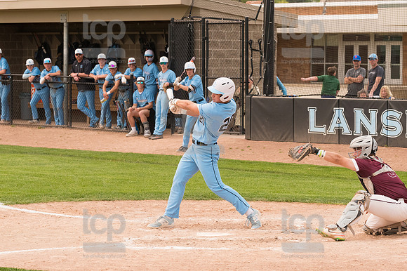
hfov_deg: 13.4
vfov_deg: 9.0
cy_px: 136
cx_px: 204
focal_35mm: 153
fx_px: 1729
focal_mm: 102
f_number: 5.6
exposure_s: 1/2000
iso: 1000
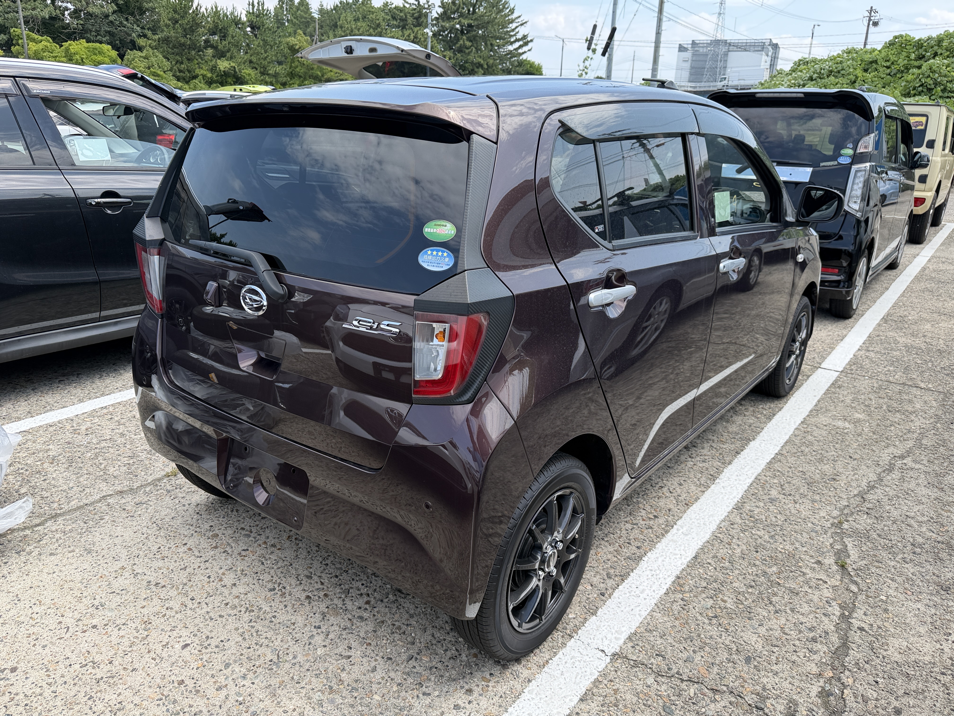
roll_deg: -1.0
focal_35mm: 24
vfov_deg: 56.8
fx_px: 661
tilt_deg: -18.0
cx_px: 477
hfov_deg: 71.6
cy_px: 358
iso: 80
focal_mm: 6.76
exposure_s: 1/1770
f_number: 1.78
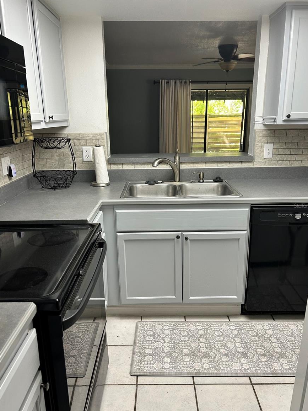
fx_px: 320
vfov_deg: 65.3
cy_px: 206
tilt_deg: -16.1
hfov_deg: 51.3
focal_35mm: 27
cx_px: 159
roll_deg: +0.4
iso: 160
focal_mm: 5.7
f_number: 1.5
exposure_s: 1/60
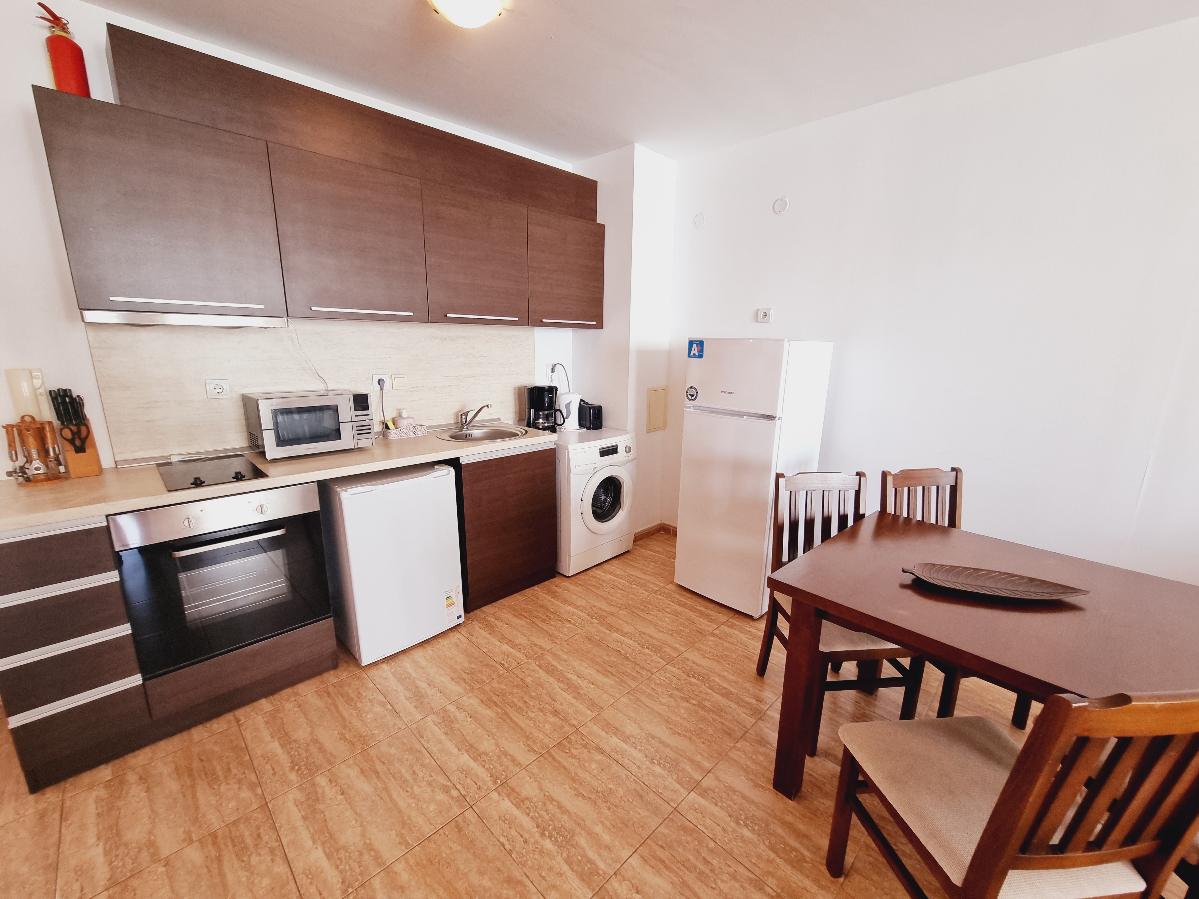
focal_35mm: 13
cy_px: 450
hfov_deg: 106.2
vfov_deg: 89.9
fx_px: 450
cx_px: 600
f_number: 2.2
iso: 125
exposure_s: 1/50
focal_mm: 2.2
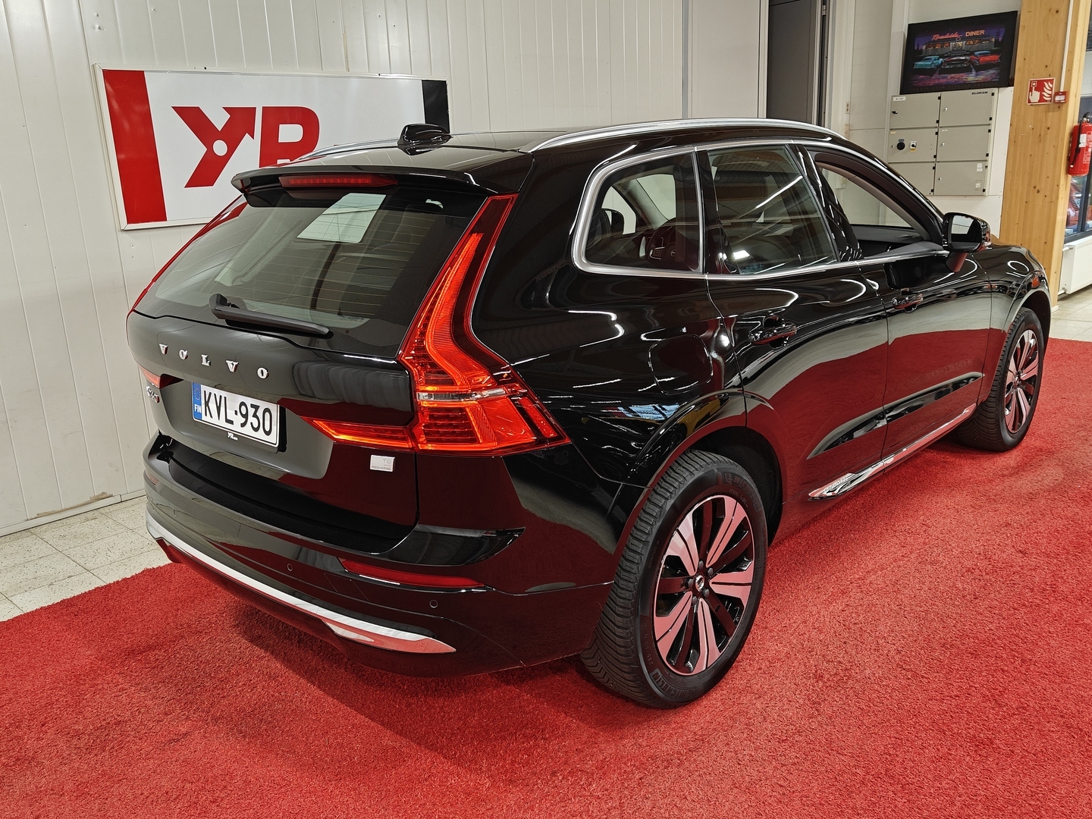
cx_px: 546
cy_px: 410
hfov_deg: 61.7
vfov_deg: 48.2
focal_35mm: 29
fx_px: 915
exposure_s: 1/50
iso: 100
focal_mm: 5.59
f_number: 1.8
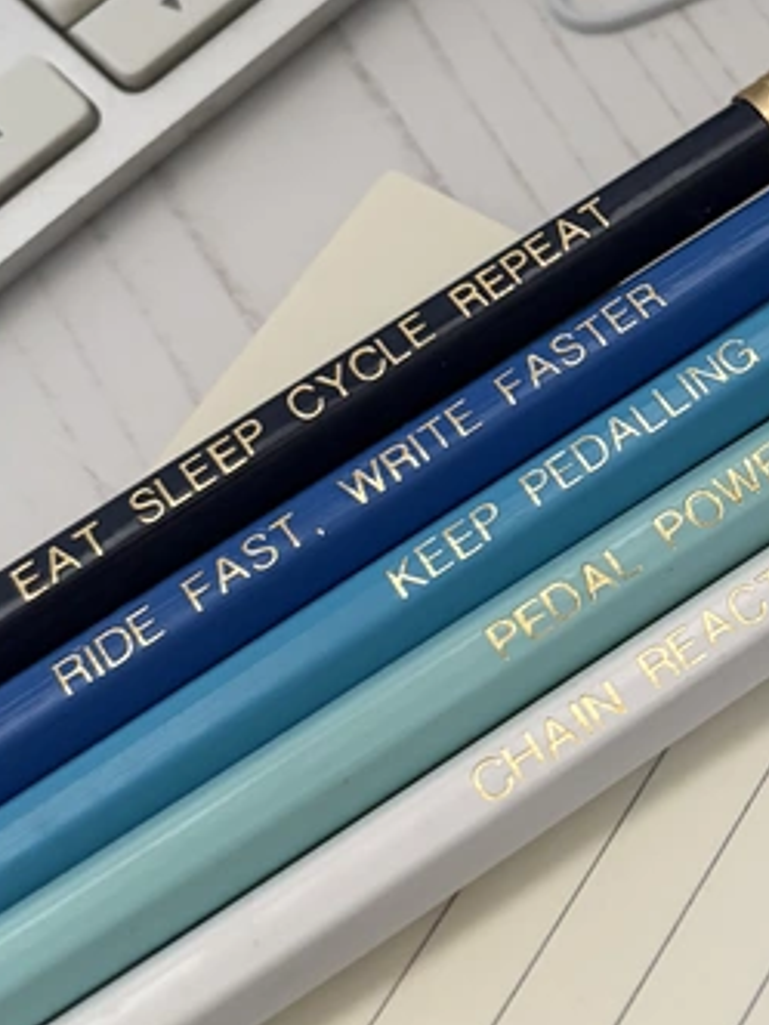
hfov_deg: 21.0
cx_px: 655
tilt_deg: -59.5
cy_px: 318
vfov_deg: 27.9
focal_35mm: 69
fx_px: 2044
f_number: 1.6
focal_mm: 5.96
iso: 400
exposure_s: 1/60
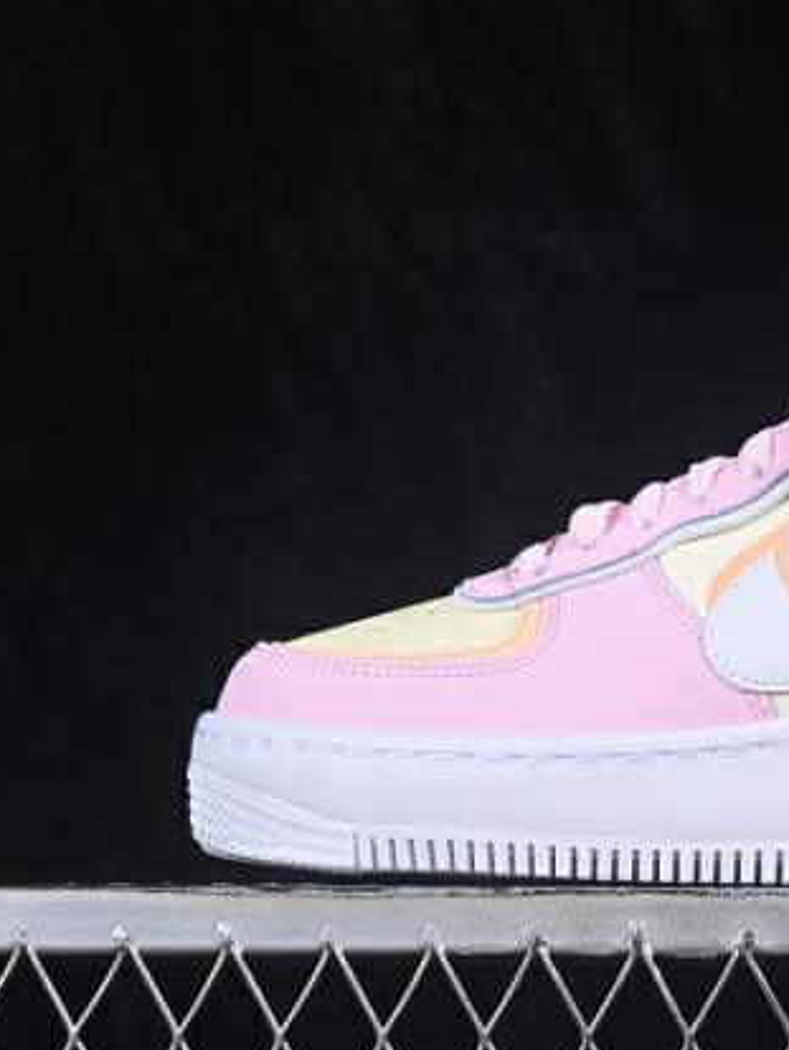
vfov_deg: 15.5
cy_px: 502
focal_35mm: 127
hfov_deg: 11.6
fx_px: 3856
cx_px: 792
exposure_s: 1/80
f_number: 8
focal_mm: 50
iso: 160
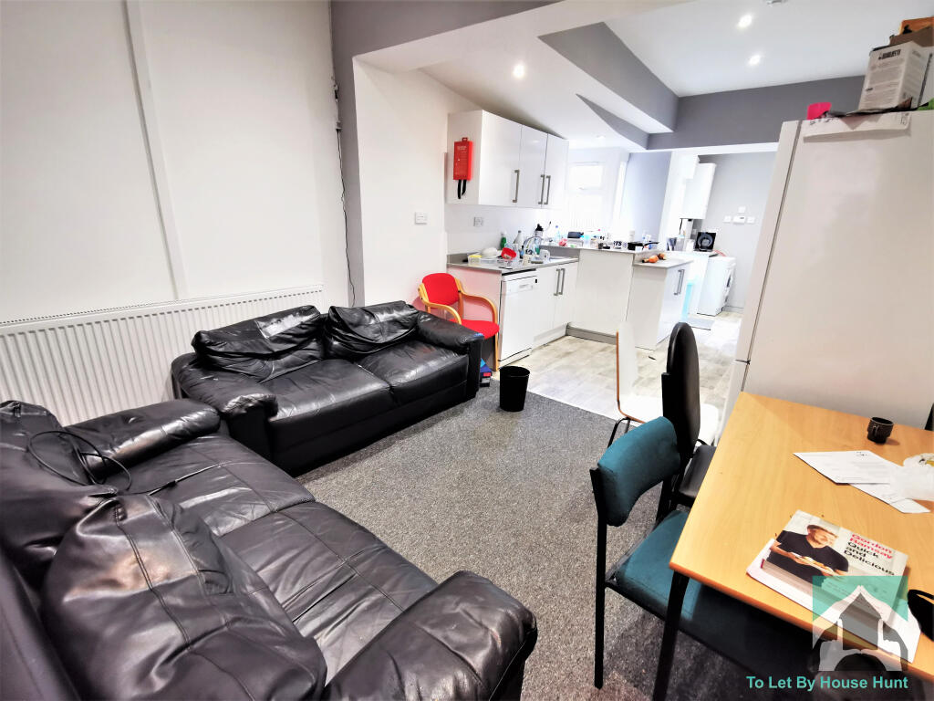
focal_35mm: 16
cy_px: 350
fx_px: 432
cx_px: 467
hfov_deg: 94.5
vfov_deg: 78.1
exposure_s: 1/33.3
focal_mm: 2.35
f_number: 2.2
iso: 400
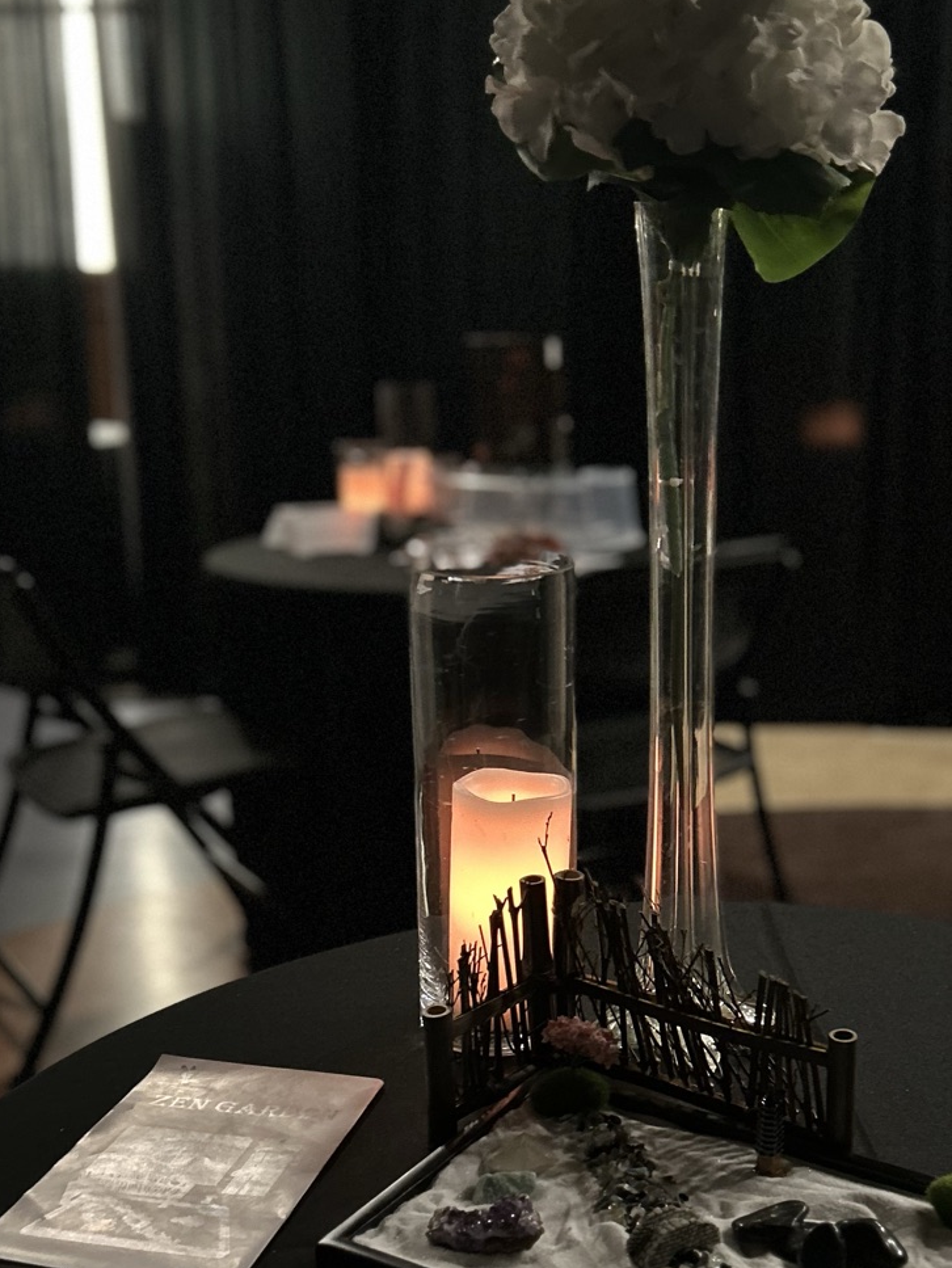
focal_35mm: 43
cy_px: 770
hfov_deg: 33.1
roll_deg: +0.0
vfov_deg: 43.6
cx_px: 690
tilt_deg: -15.1
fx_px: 1576
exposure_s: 1/15
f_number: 1.5
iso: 1250
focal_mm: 5.7
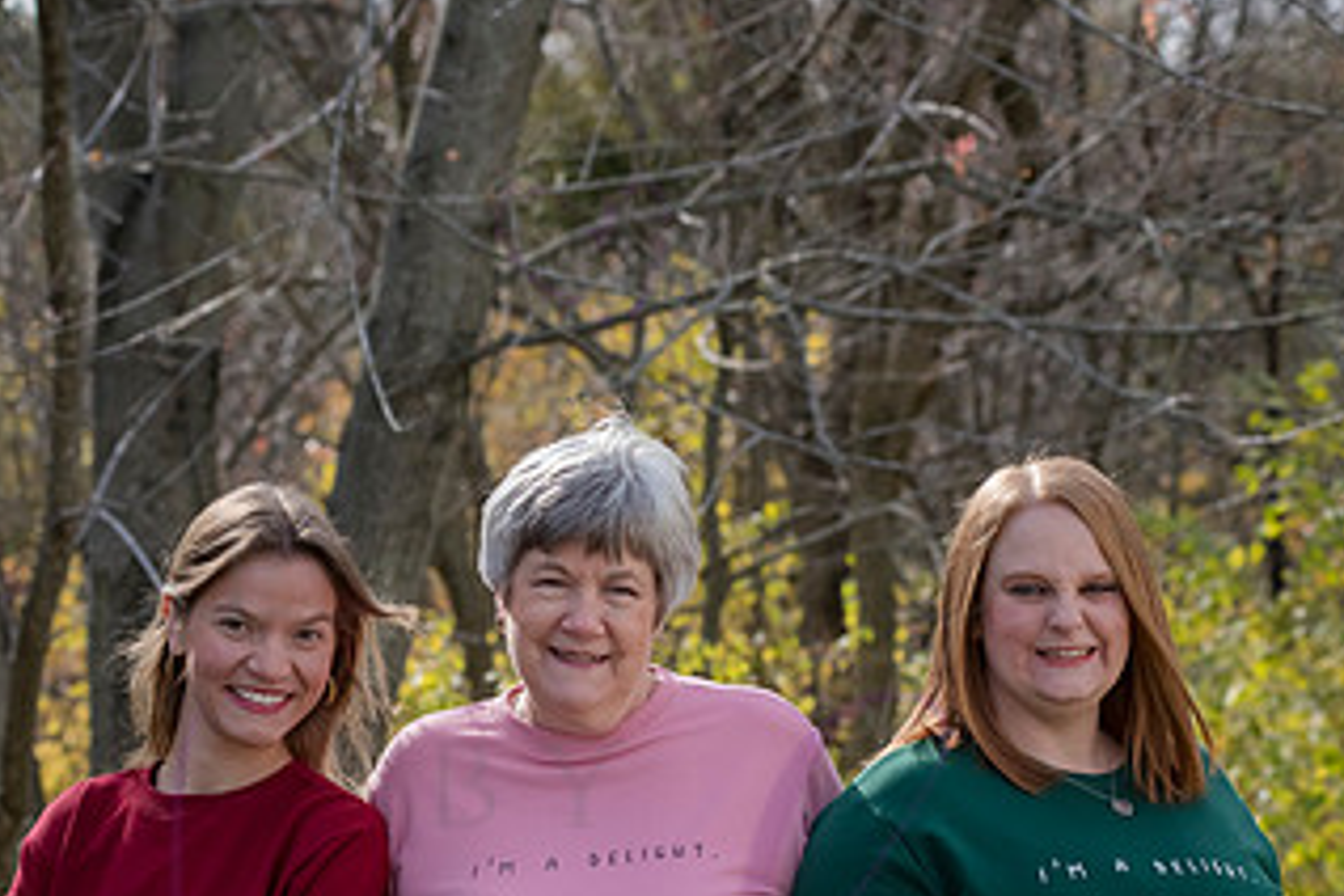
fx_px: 6272
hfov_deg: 12.2
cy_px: 776
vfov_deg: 8.1
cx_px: 604
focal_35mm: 168
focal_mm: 92
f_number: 5.6
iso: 400
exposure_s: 1/800
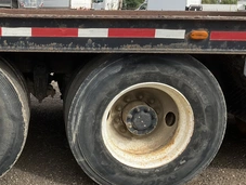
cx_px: 46
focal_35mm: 51
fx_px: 363
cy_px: 110
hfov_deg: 36.1
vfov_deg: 28.6
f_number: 1.8
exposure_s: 1/1168
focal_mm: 3
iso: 25
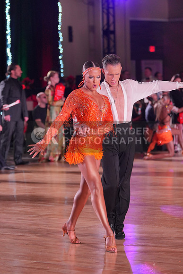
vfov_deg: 14.4
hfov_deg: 9.7
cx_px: 92
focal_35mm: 142
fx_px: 1082
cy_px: 137
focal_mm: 95
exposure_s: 1/400
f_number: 2.8
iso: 1250
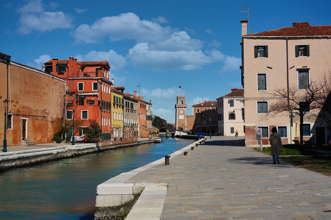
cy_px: 110
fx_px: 482
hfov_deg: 37.9
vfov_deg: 25.7
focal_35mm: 52
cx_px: 166
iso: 100
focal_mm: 35
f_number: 8
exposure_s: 1/640
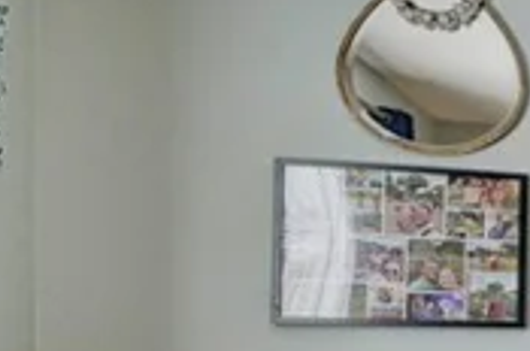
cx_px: 1402
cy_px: 337
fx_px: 1205
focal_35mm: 82
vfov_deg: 16.3
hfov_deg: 13.4
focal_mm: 14
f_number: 9
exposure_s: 1/50
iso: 400
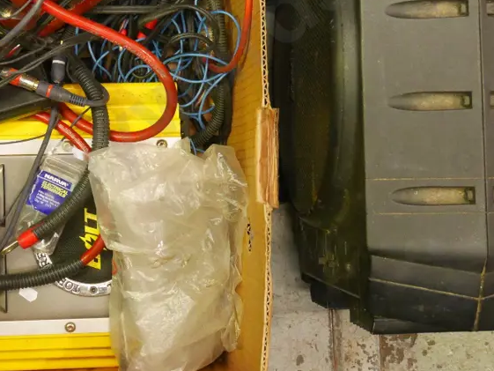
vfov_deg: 20.0
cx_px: 185
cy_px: 93
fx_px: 1042
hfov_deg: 26.6
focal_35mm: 73
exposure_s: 1/125
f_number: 4.6
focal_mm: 20
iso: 3200
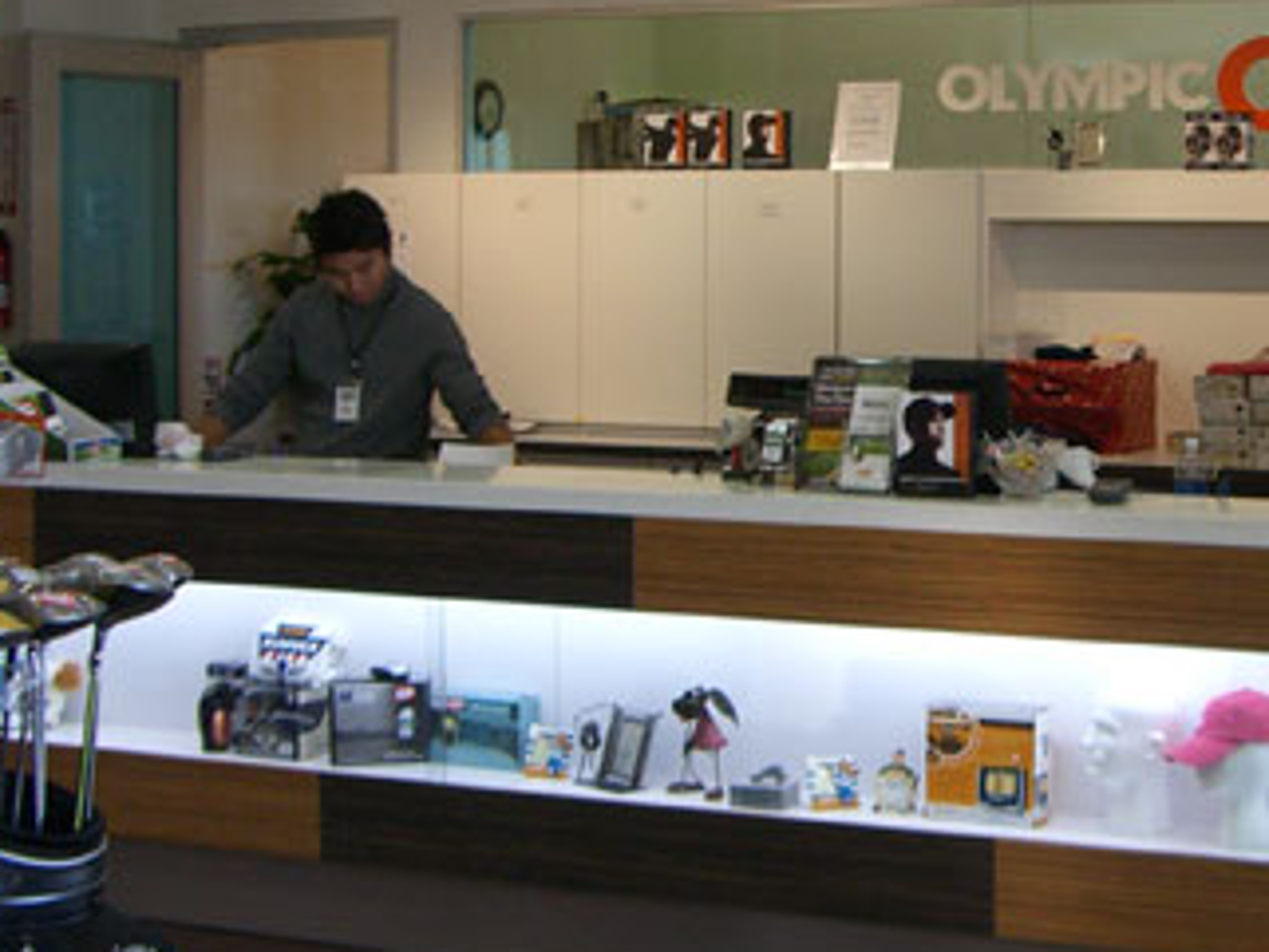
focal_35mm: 71
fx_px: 2604
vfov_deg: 20.7
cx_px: 1063
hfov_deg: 26.7
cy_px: 348
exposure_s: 1/100
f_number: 2.7
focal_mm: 6.2
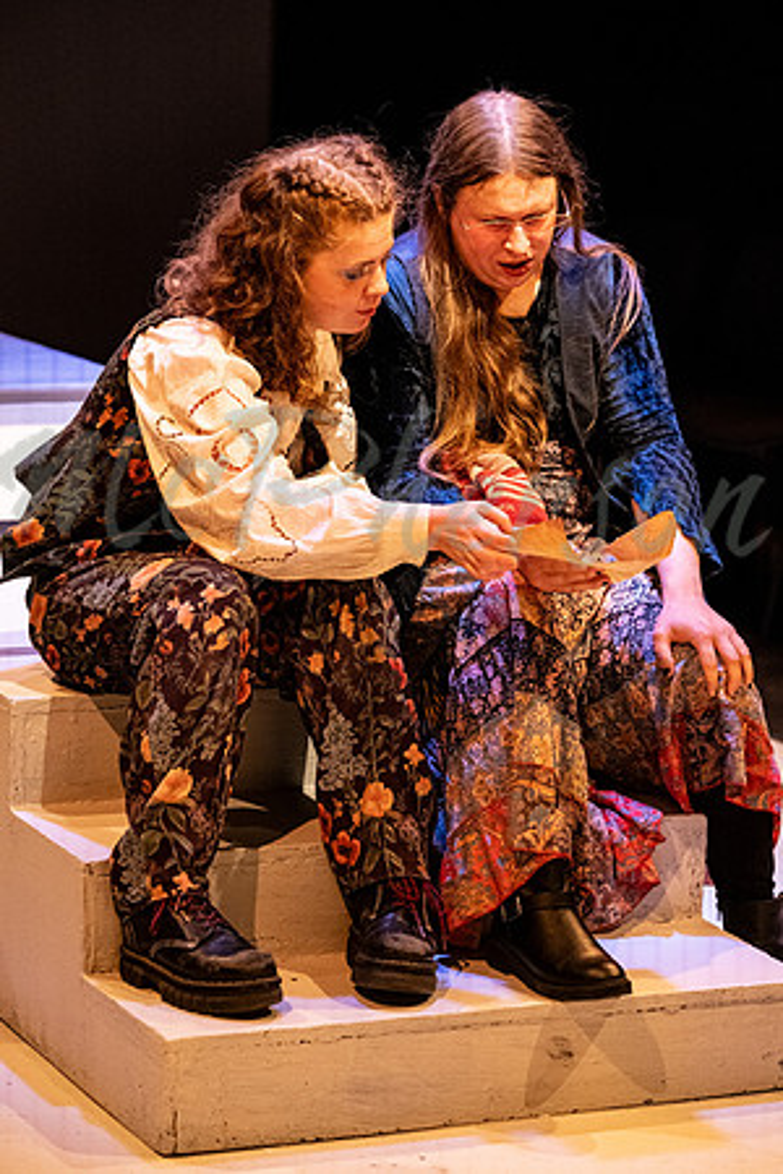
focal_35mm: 113
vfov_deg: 18.1
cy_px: 587
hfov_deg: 12.1
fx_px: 3686
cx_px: 392
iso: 2500
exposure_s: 1/250
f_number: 2.2
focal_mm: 75
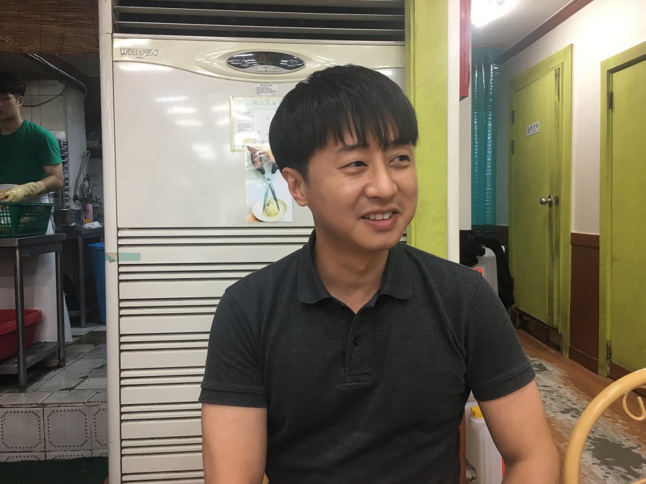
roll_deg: +1.2
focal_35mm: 29
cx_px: 323
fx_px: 541
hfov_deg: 61.7
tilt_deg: -3.8
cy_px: 242
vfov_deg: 48.2
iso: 50
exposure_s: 1/30
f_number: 2.2
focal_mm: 4.15
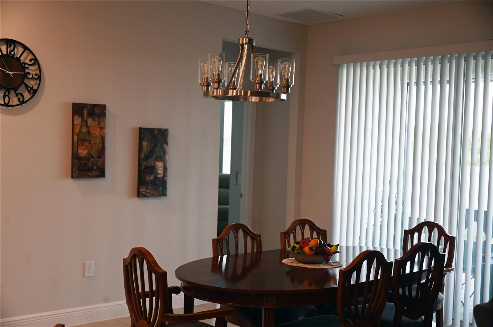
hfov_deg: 41.2
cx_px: 246
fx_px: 657
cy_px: 164
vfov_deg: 28.0
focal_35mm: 48
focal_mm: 48
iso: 400
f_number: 4.2
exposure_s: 1/50
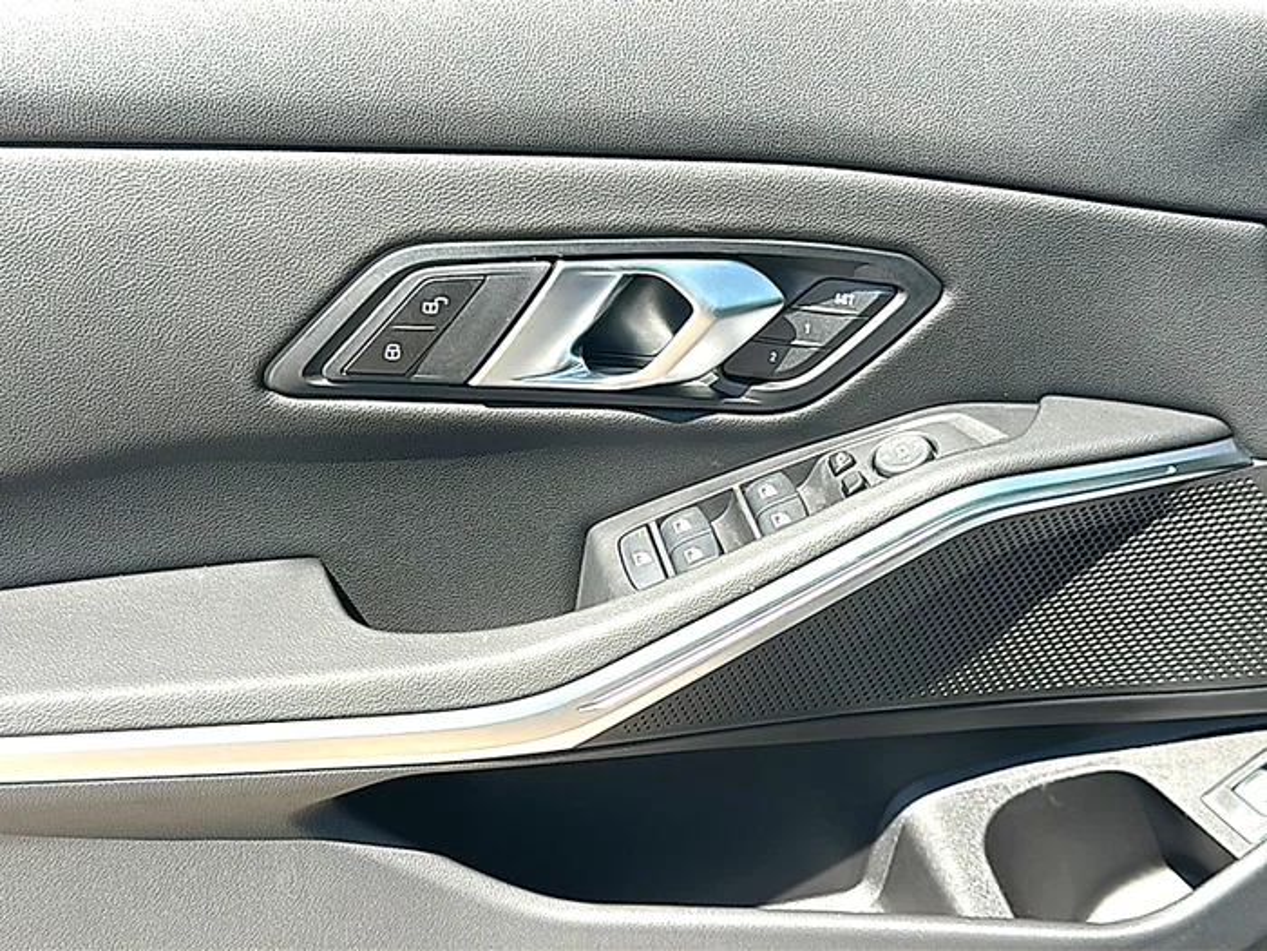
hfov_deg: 45.8
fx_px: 1501
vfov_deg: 35.1
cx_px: 634
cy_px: 476
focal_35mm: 41
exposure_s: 1/715
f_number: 1.78
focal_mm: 6.86
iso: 80
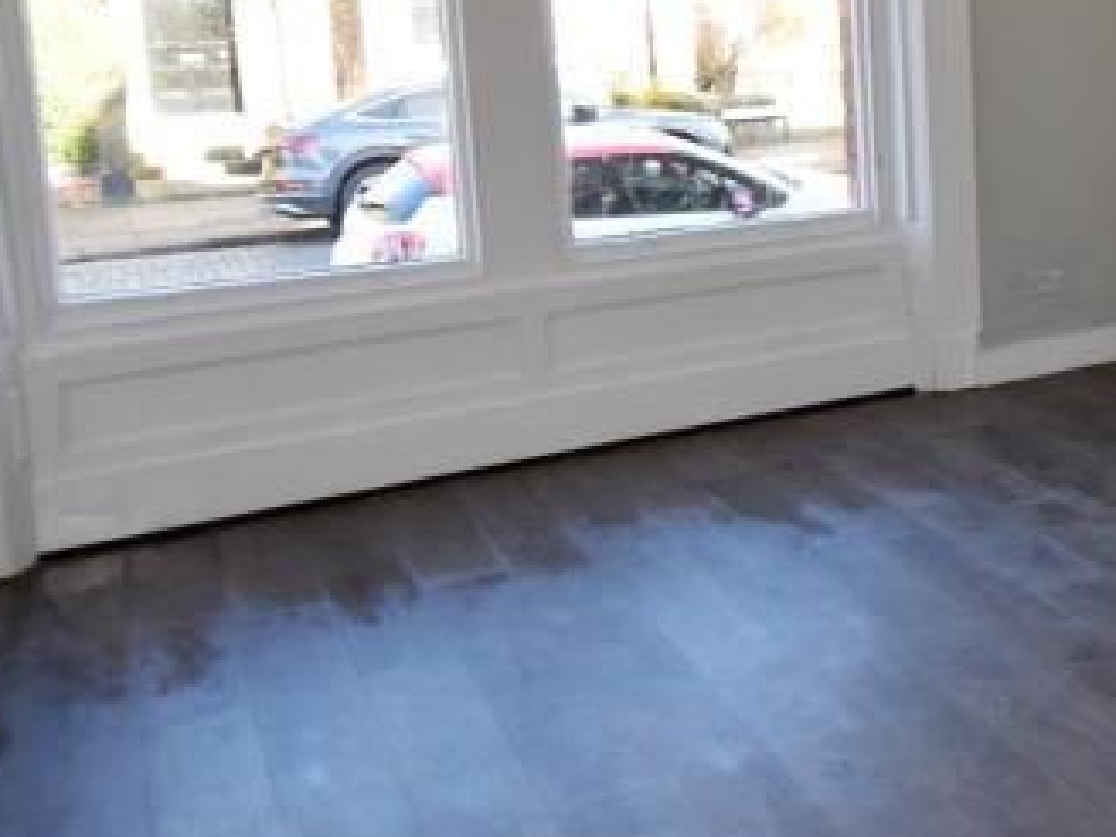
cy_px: 199
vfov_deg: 31.5
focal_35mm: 45
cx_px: 1147
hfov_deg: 37.1
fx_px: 1451
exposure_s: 1/125
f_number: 5.6
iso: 640
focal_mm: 10
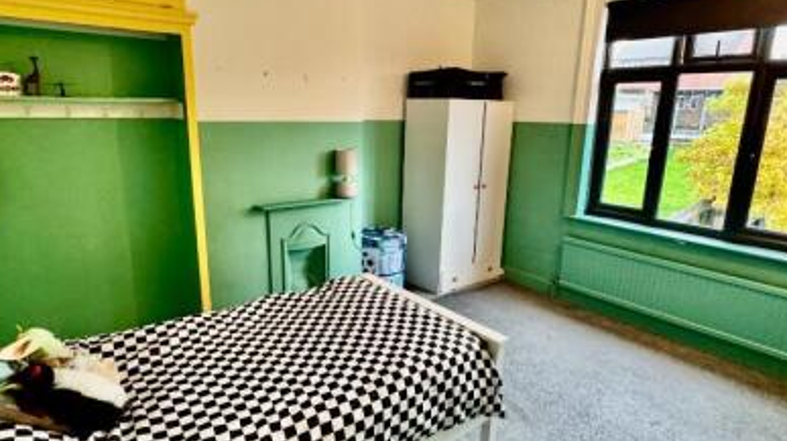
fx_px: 480
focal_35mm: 23
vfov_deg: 49.4
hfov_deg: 78.7
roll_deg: -0.8
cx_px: 381
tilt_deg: -14.1
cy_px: 225
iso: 640
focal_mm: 2.22
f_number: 2.2
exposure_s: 1/50
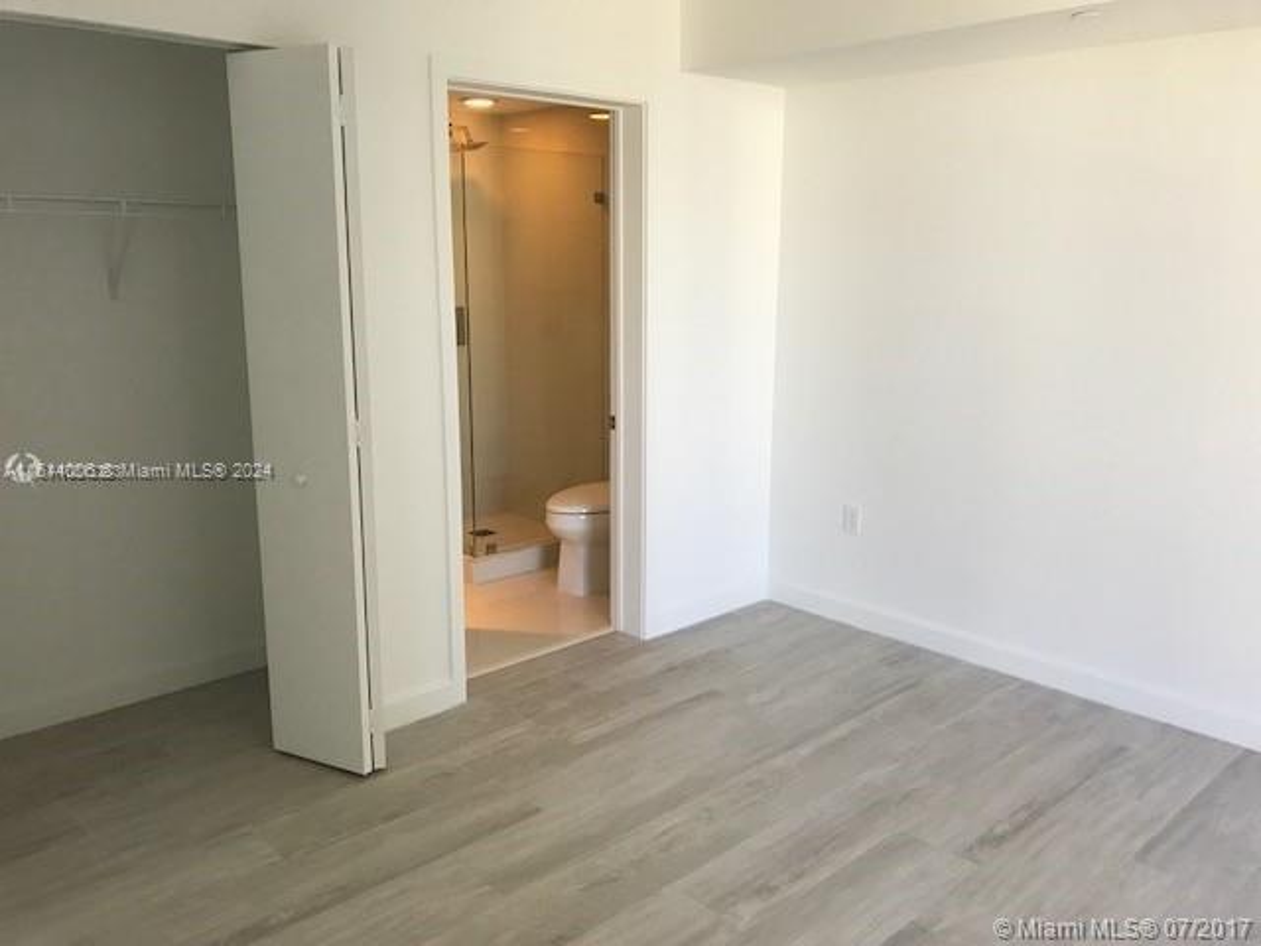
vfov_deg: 49.7
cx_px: 630
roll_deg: +1.0
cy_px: 473
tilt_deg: -11.7
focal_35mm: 28
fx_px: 1020
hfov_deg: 63.4
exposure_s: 1/40
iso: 25
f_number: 1.8
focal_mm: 3.99
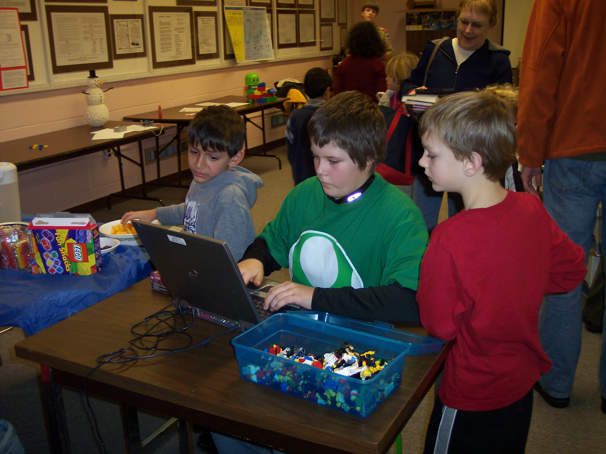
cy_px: 227
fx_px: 665
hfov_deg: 49.0
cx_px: 303
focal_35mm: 38
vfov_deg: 37.7
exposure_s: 1/30
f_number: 2.8
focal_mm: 8
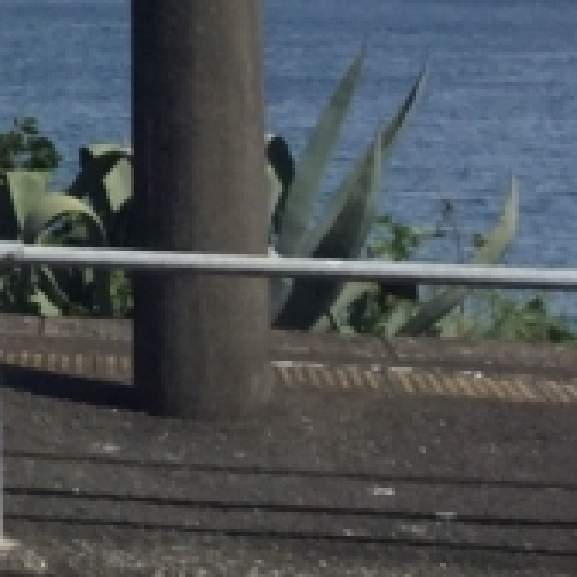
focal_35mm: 167
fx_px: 3149
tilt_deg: +4.5
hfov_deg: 9.0
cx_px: -986
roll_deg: +0.0
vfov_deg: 10.0
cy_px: -429
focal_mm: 3.3
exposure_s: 1/2262
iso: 25
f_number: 2.4
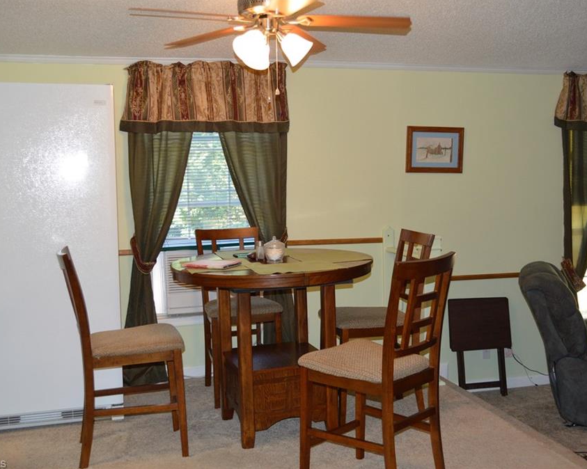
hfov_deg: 44.8
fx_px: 712
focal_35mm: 41
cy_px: 234
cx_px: 315
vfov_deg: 36.5
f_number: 4
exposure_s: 1/60
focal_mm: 24
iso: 900
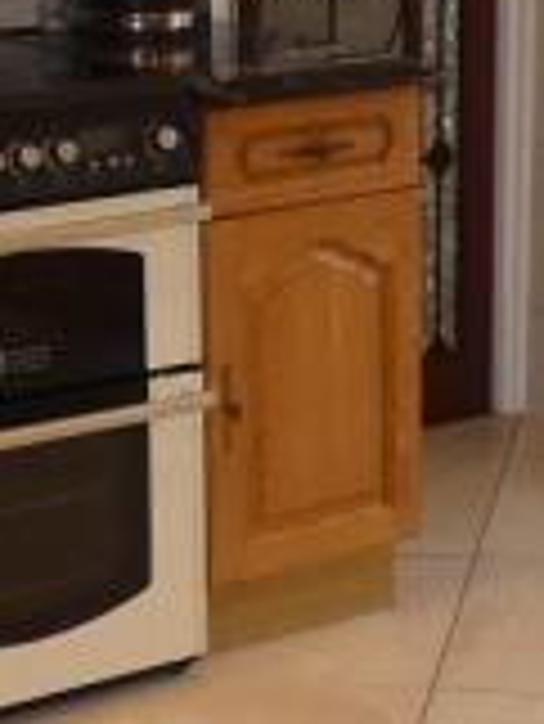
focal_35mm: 127
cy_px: 220
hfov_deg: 11.6
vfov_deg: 15.5
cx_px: 427
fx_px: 2658
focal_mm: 3.6
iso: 400
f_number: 2.8
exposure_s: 1/125
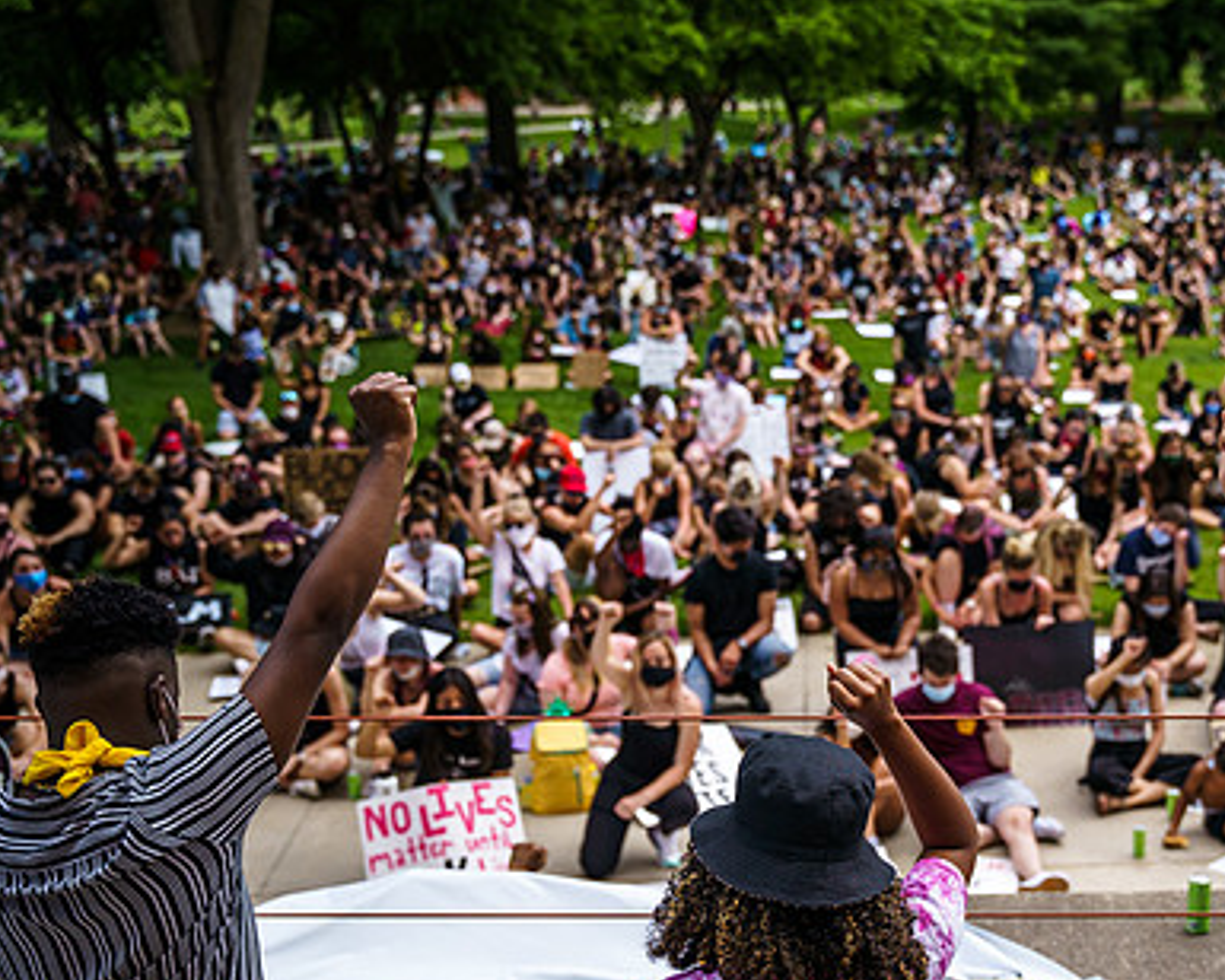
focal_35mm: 53
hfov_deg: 34.8
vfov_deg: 28.5
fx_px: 1922
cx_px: 886
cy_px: 611
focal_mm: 36.3
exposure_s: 1/1000
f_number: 2.8
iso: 200
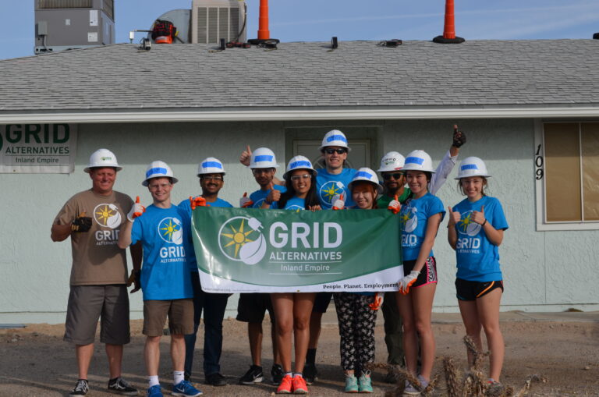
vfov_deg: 21.5
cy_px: 198
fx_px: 1046
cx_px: 300
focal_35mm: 63
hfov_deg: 31.9
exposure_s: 1/320
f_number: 9
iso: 100
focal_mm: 42
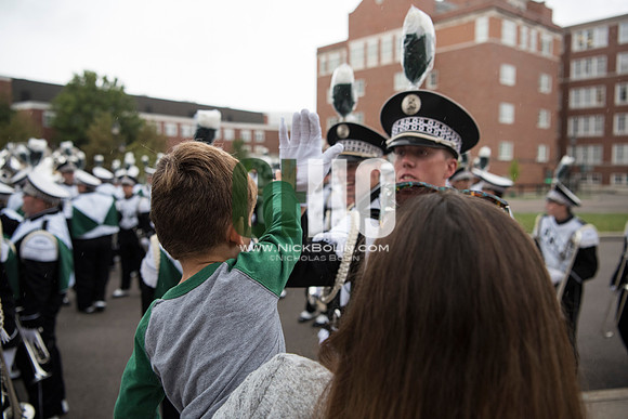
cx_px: 314
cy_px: 210
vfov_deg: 41.1
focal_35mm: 32
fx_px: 558
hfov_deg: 58.7
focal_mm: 32
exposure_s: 1/500
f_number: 3.5
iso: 1600
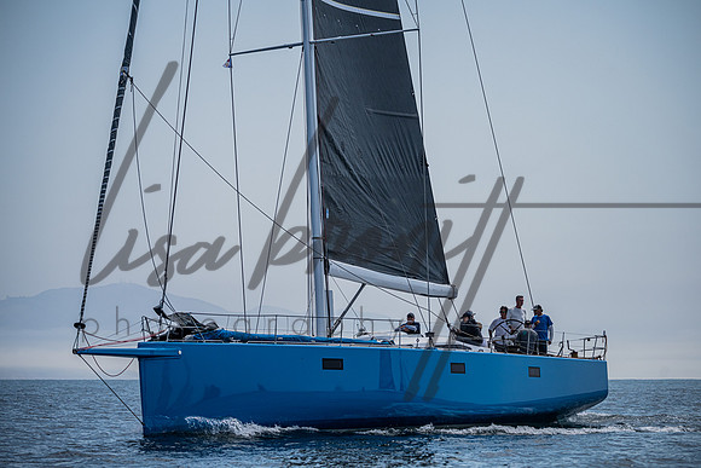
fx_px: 3464
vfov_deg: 7.7
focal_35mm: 178
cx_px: 360
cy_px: 234
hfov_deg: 11.6
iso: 400
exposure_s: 1/5000
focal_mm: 170
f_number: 4.8
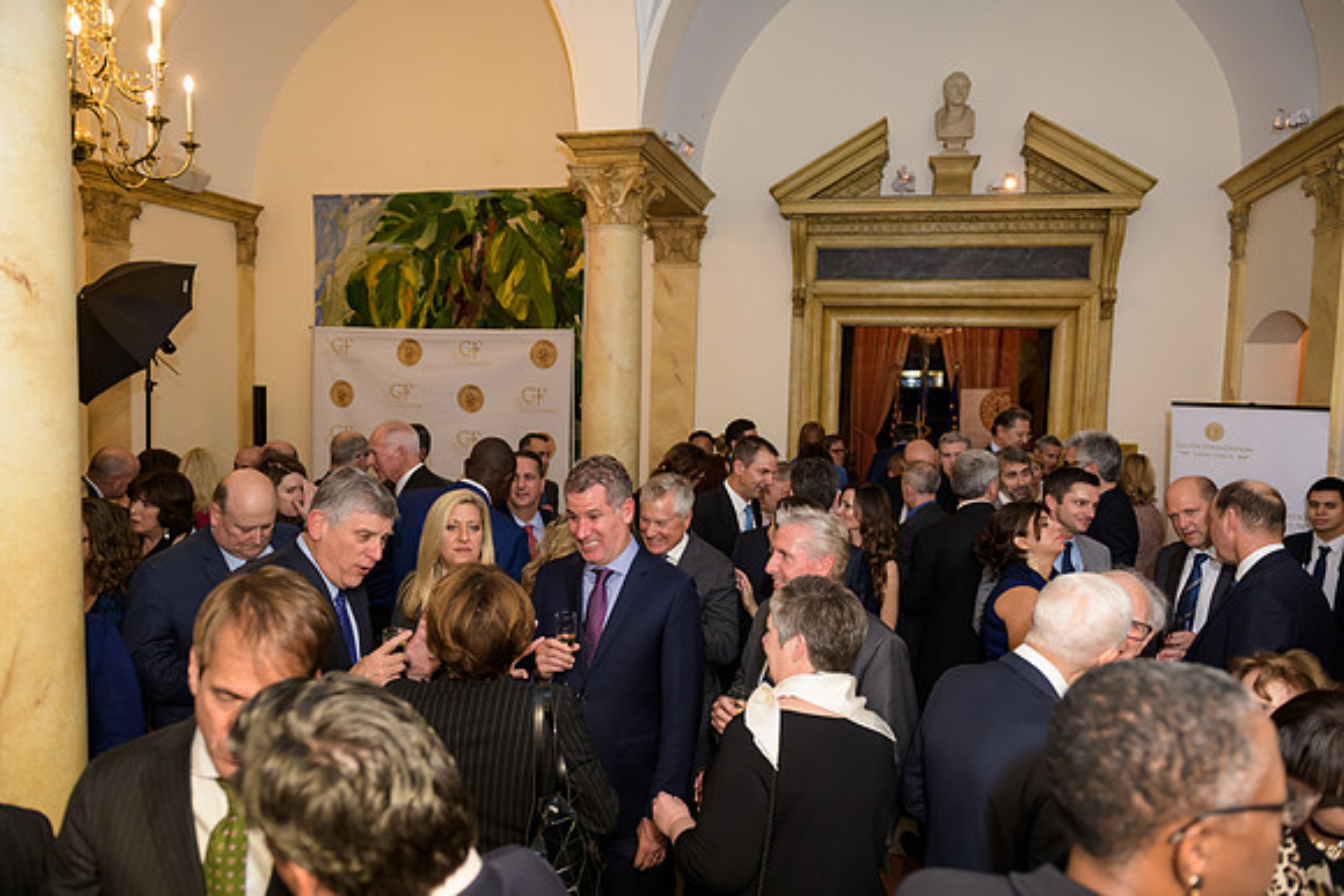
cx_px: 672
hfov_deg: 73.7
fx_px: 896
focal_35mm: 24
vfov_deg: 53.2
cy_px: 448
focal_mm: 24
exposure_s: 1/125
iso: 1000
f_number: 3.2
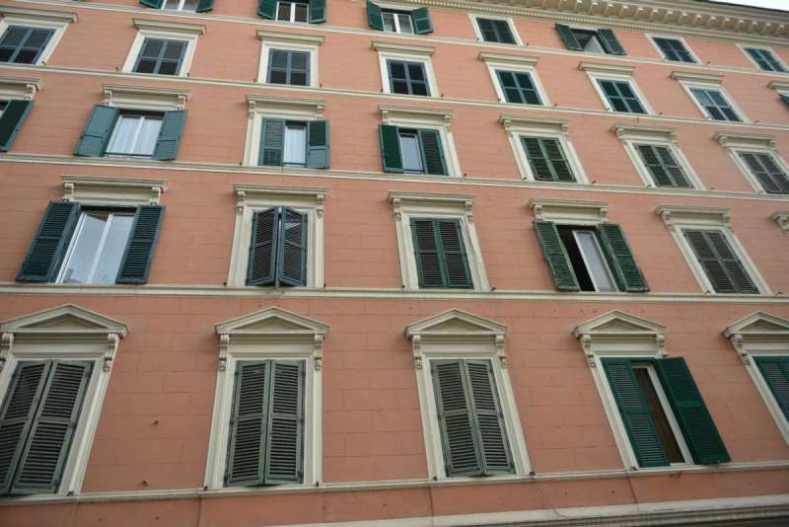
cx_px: 394
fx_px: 526
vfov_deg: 53.2
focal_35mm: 24
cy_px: 264
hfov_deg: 73.7
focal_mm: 24
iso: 900
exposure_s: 1/25
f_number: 2.8
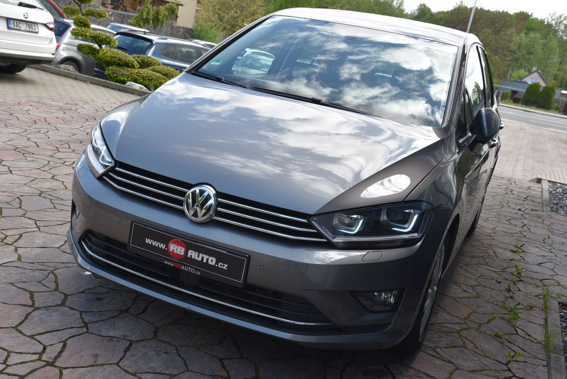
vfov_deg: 33.4
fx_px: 630
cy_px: 190
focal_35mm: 40
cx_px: 284
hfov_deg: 48.4
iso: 500
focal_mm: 40
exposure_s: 1/250
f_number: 8
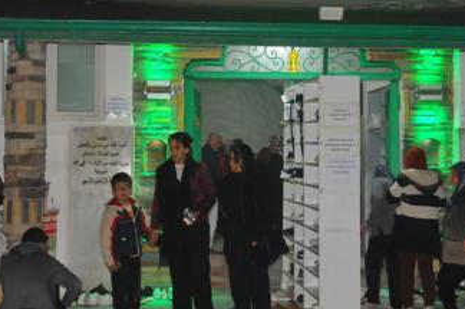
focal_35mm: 78
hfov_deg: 26.0
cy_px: 102
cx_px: 244
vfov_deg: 17.4
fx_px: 1006
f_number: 6.3
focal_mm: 32
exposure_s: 1/60
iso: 2000
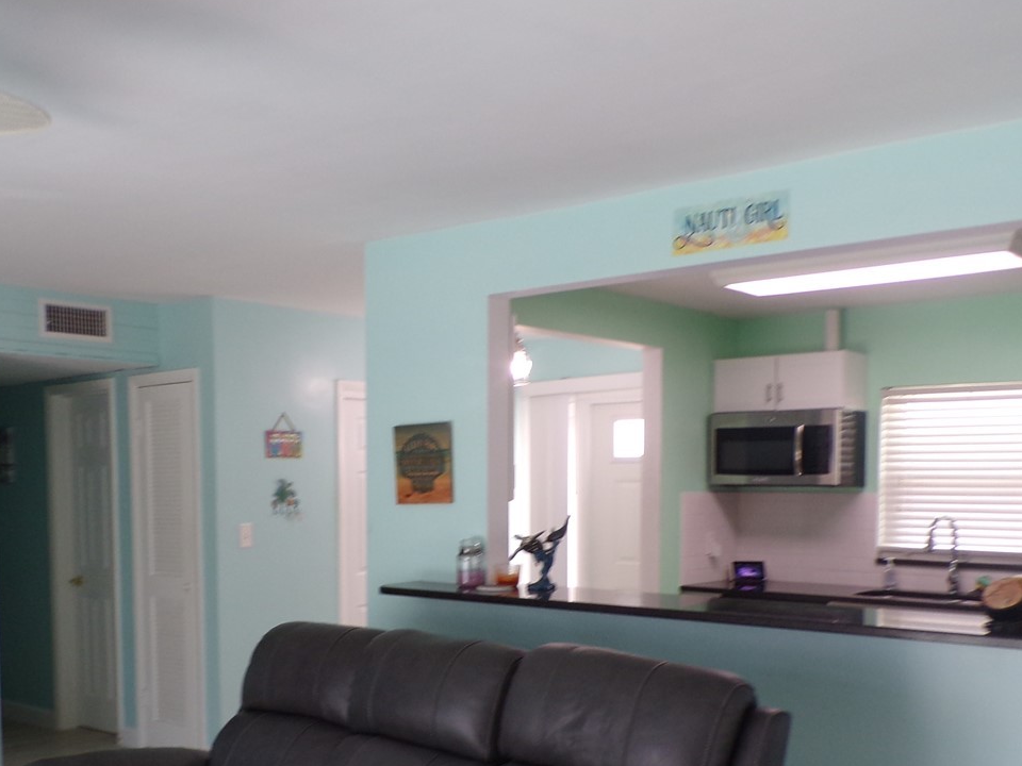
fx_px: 1181
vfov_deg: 35.4
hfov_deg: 46.8
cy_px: 538
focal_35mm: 40
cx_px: 498
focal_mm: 4.3
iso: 102
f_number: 3
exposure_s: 1/34
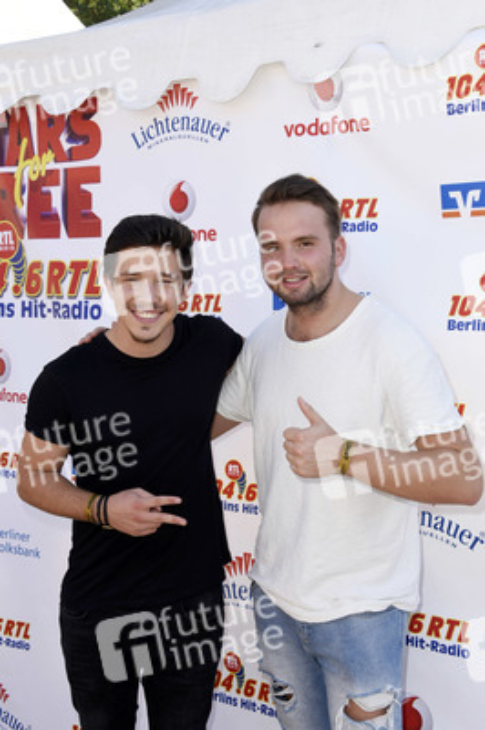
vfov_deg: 44.5
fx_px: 891
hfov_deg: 30.5
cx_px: 242
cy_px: 365
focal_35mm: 44
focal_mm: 44
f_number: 6.3
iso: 200
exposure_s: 1/200
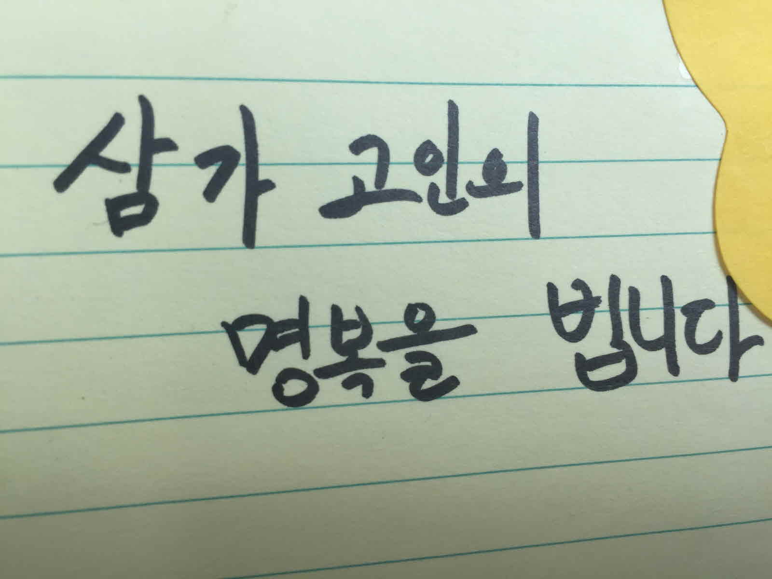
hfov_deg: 61.7
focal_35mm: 29
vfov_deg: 48.2
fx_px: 647
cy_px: 290
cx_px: 386
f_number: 2.2
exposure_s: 1/60
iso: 40
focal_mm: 4.15
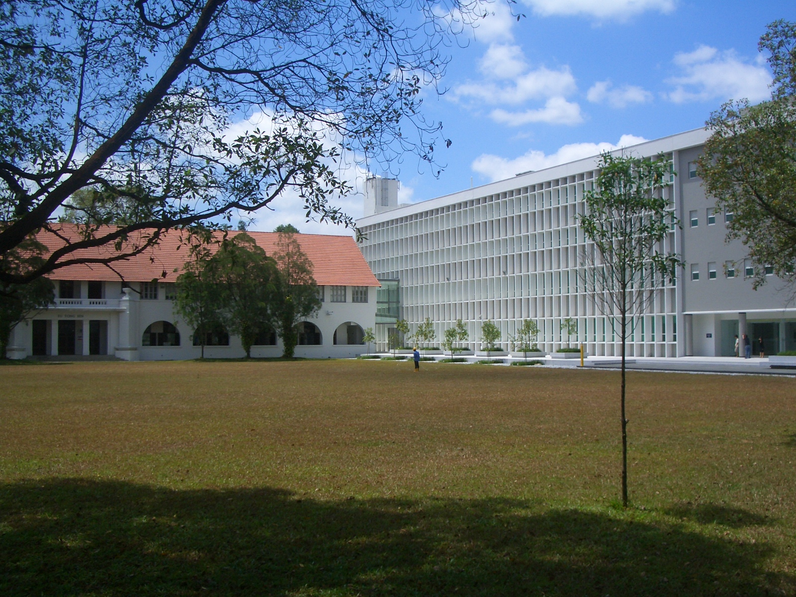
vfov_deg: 35.1
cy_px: 298
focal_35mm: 41
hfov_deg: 45.8
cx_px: 398
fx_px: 943
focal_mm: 6.8
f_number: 4.6
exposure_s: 1/640
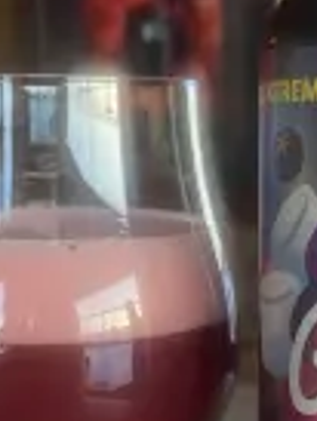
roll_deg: -0.7
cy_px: 320
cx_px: 246
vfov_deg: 25.3
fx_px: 927
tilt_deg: -10.9
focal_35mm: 76
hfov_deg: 19.3
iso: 125
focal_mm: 4.25
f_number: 1.8
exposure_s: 1/68
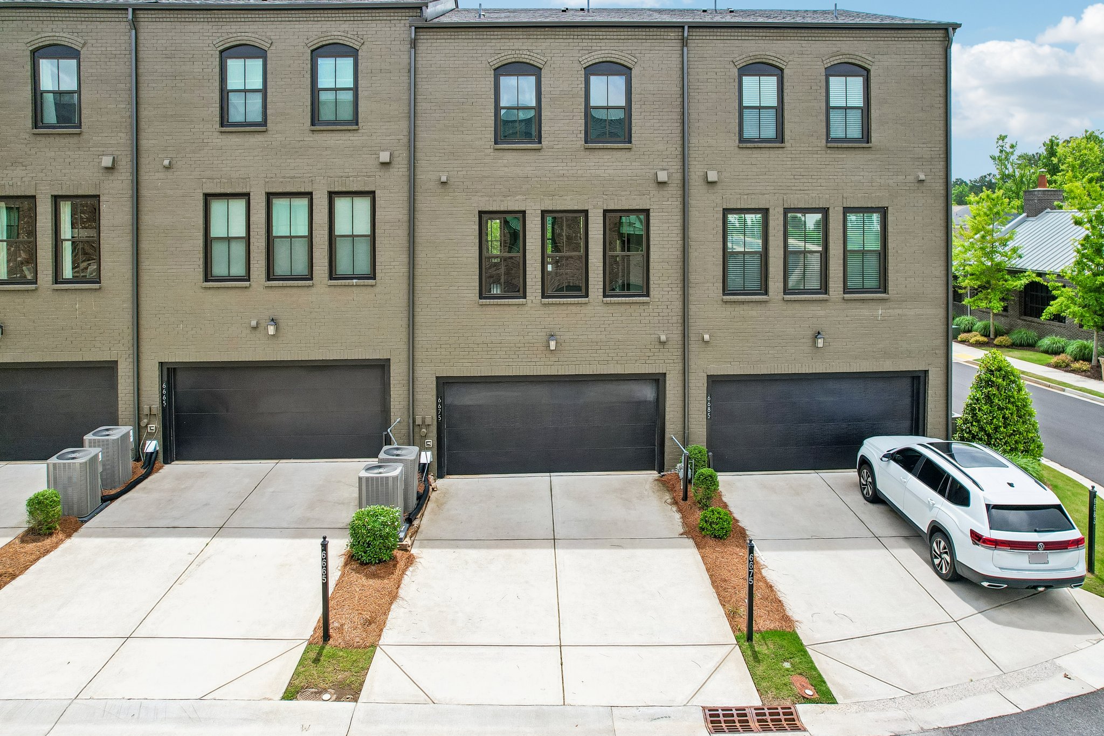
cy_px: 368
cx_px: 552
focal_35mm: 22
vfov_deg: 57.2
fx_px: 675
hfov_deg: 78.6
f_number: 2.8
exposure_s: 1/1250
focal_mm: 8.4
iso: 100
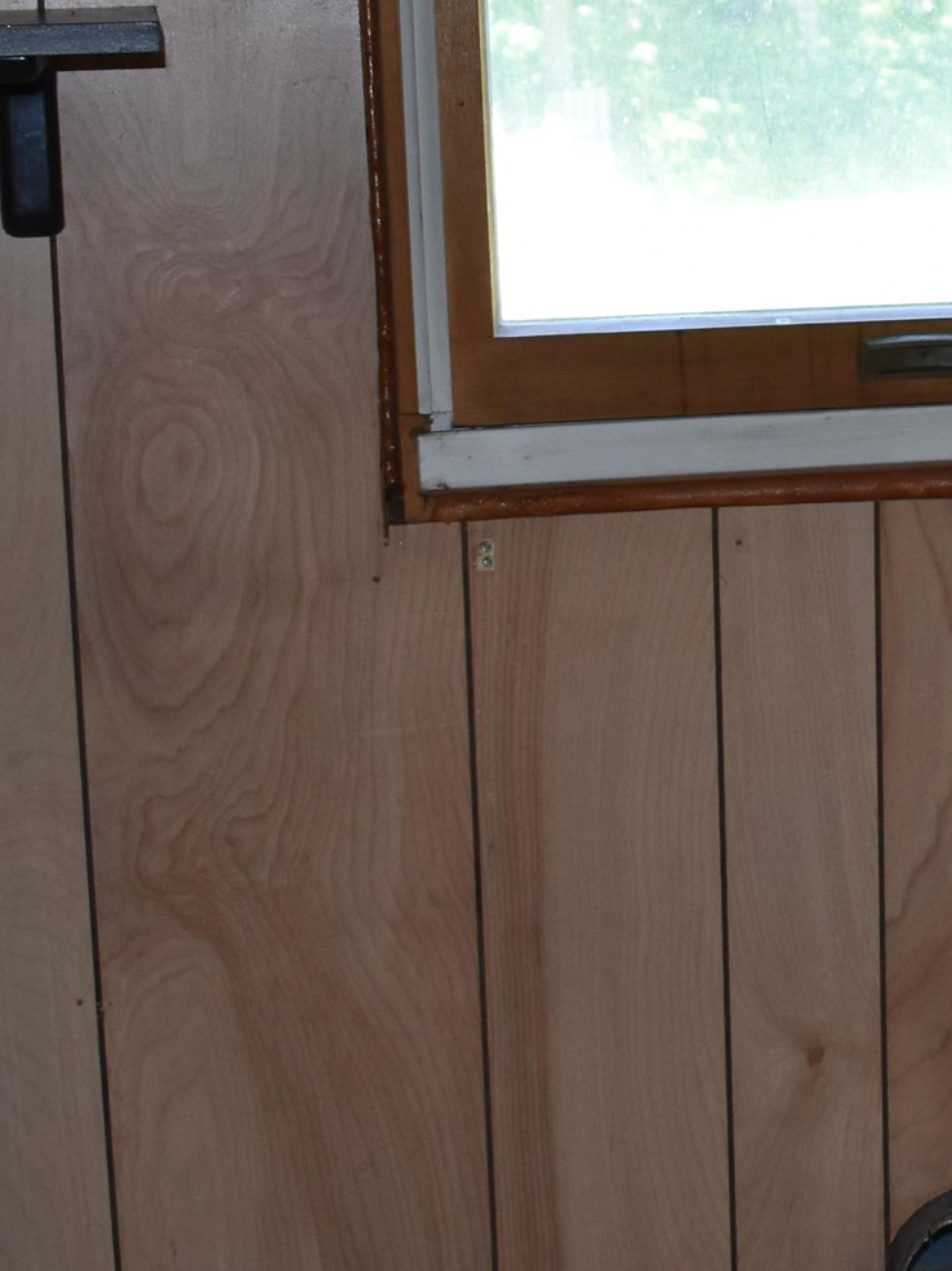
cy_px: 592
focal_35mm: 94
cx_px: 1334
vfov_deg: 20.8
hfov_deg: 14.8
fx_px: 3467
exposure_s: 1/80
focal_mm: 21
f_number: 4.5
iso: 800
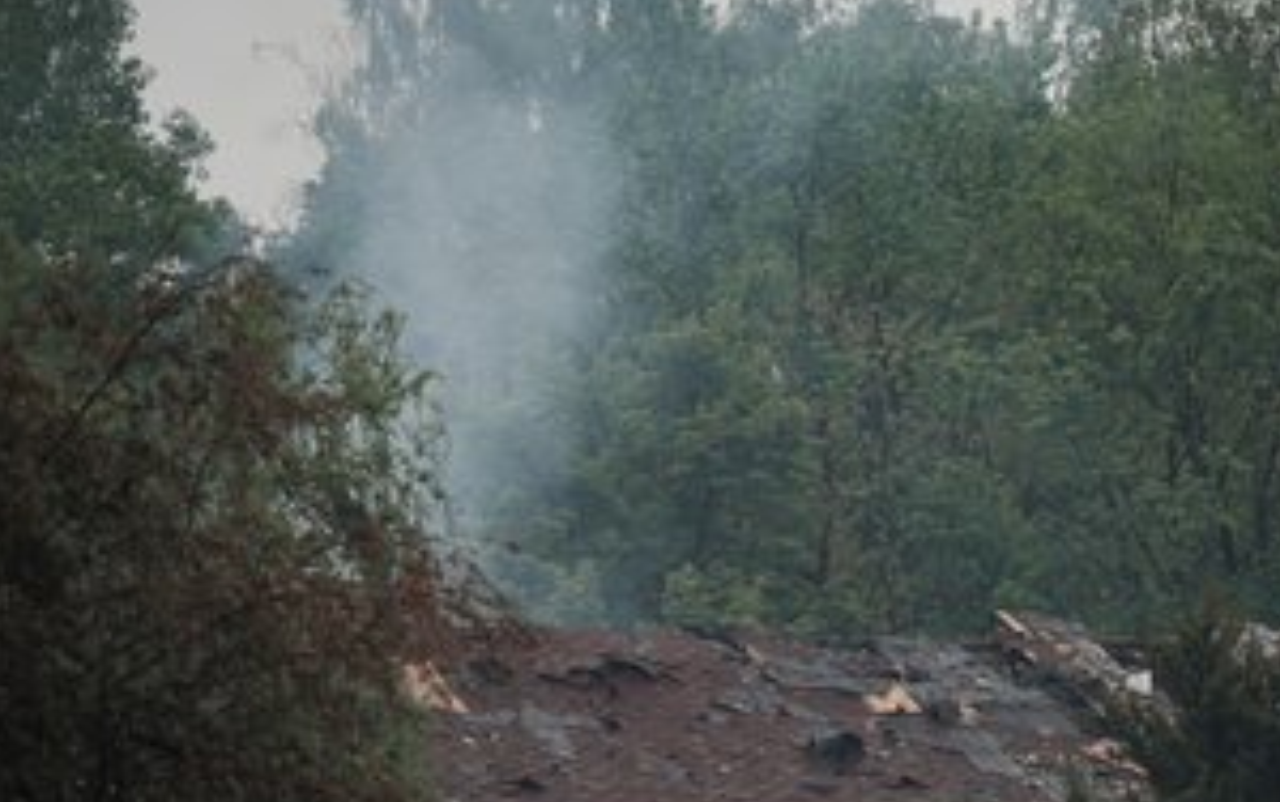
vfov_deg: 4.2
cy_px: 531
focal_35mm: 314
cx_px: 828
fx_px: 10962
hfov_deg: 6.7
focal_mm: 231
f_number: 5.6
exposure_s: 1/250
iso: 200
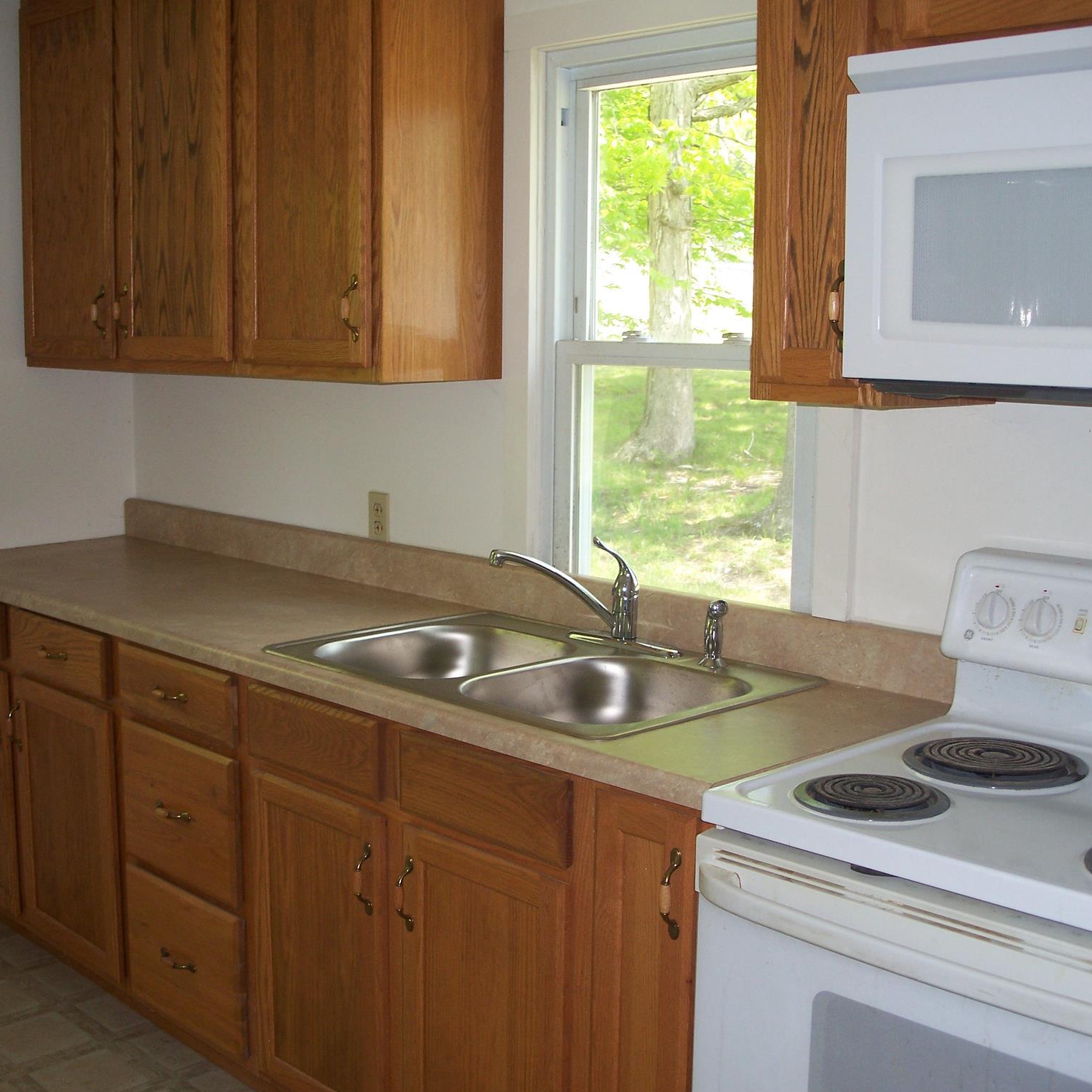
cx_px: 509
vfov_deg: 38.3
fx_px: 1570
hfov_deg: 38.3
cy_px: 550
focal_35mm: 44
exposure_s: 1/60
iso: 125
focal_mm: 7.8
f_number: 2.8
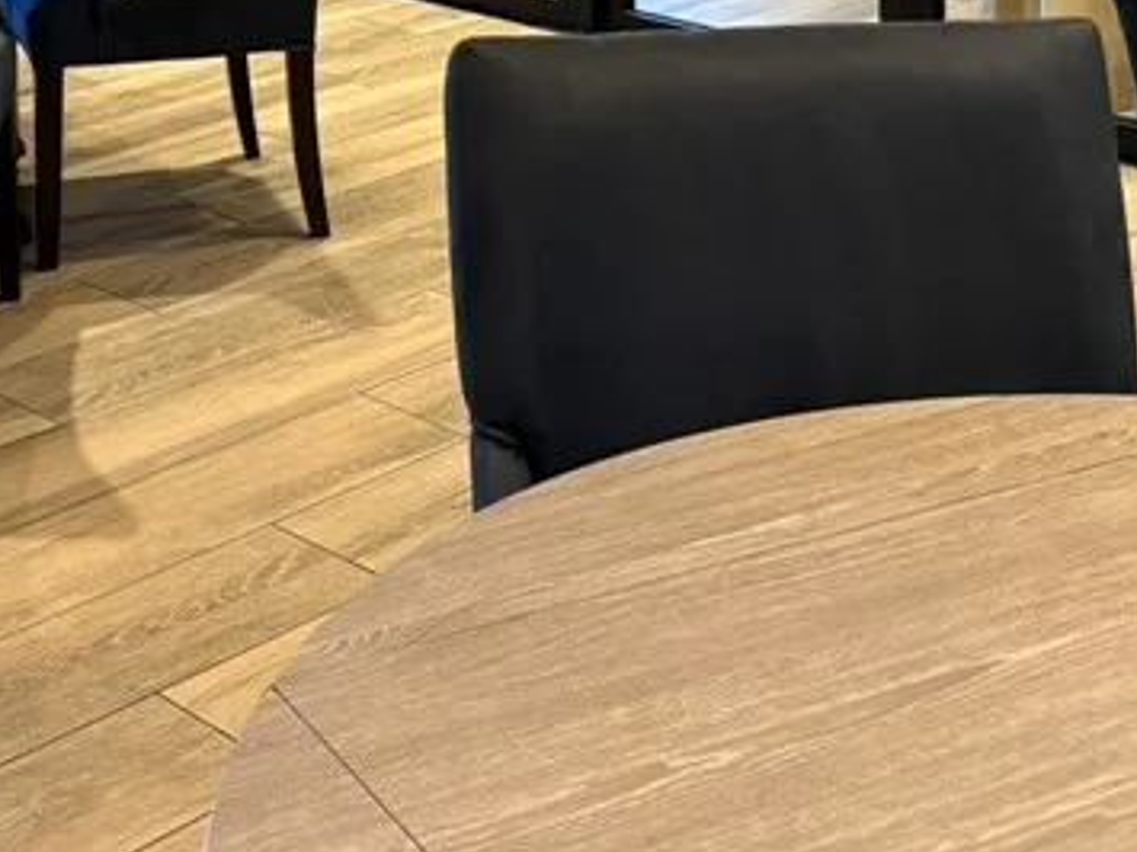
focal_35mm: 75
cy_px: -349
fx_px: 2463
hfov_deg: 25.6
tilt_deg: -4.6
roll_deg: +1.2
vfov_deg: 17.9
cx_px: 247
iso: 200
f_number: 1.6
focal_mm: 5.96
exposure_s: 1/60
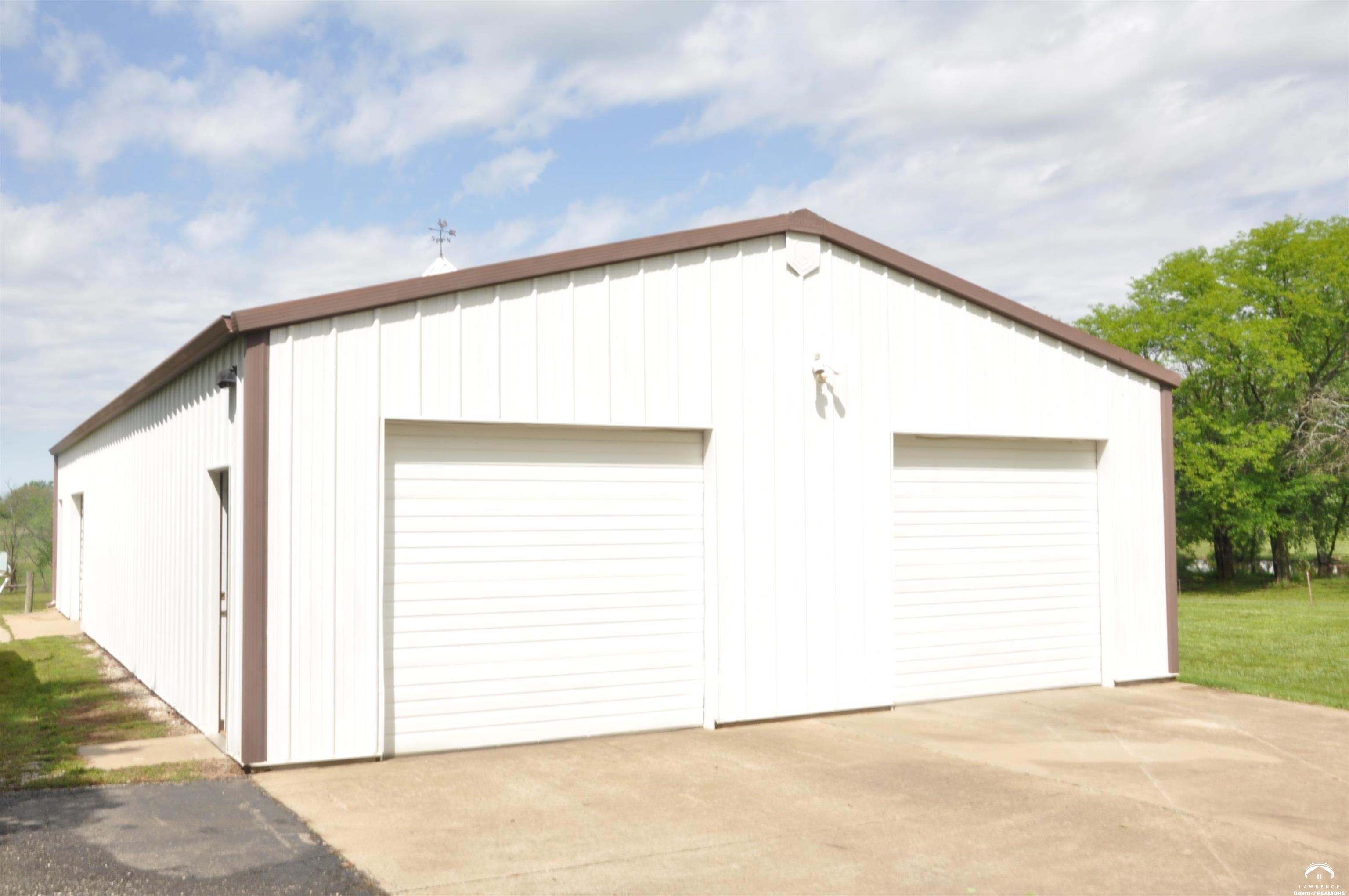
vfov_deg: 36.8
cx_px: 674
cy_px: 448
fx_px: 1347
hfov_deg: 53.2
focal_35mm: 36
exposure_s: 1/100
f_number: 5
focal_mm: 24
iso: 400
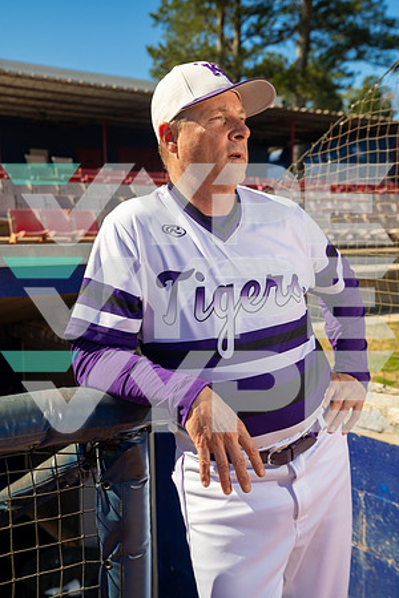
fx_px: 765
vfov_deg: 42.7
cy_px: 299
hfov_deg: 29.2
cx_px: 200
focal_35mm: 46
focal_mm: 46
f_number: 5.6
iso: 100
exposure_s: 1/125
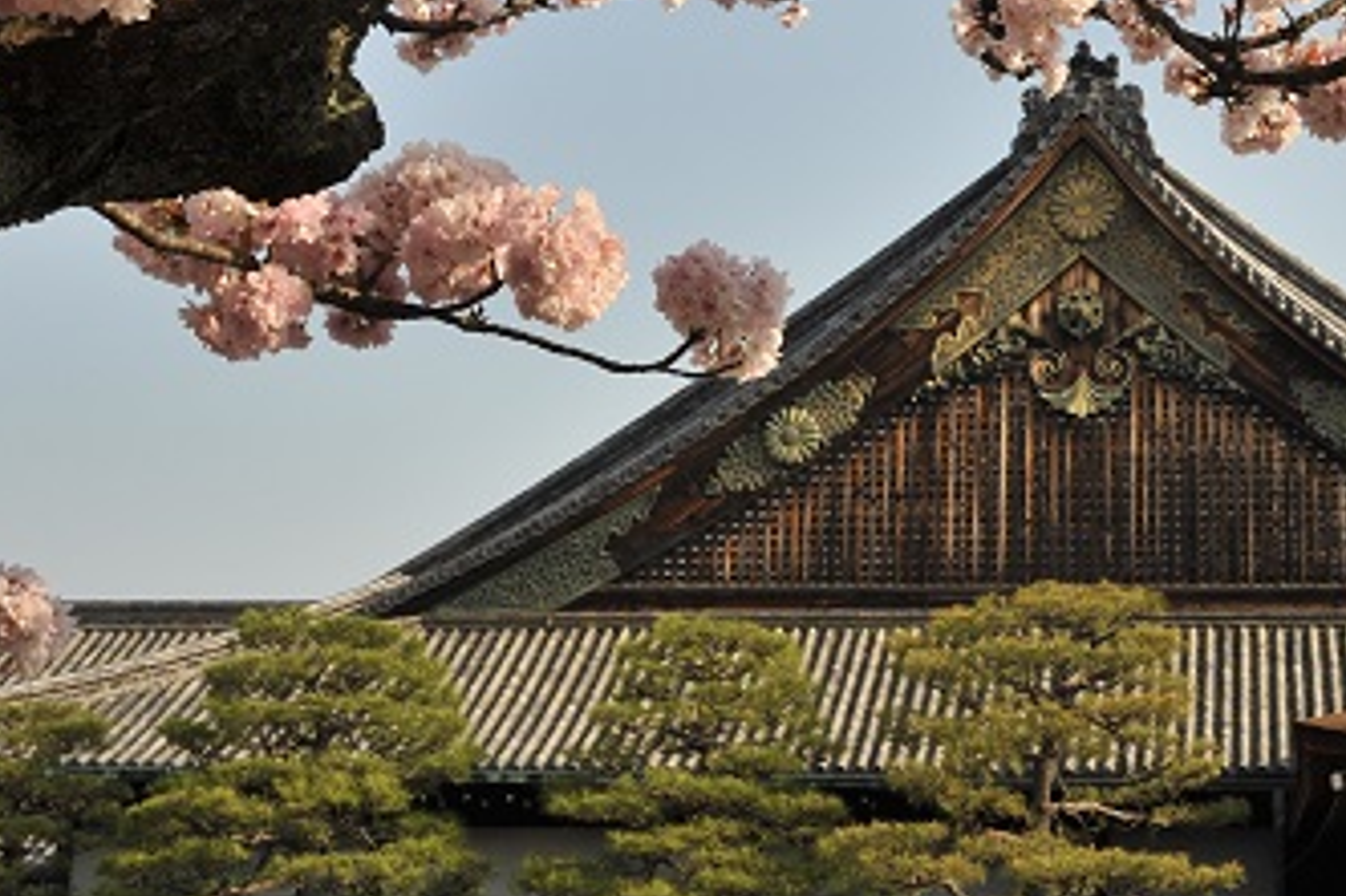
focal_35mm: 76
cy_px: 391
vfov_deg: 17.9
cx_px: 1147
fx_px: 2840
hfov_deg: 26.0
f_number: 16
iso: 200
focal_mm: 35
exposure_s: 1/160
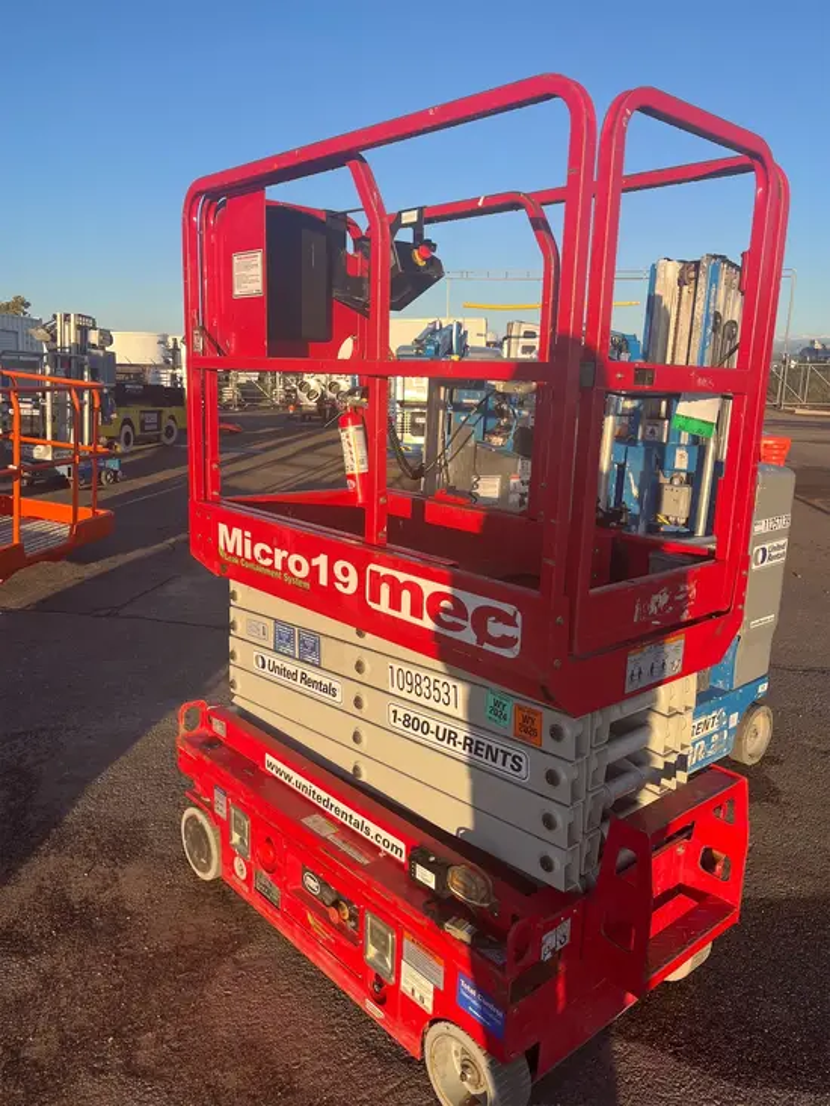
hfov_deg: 53.1
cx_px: 415
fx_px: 831
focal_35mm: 26
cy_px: 553
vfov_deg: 67.3
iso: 50
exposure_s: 1/1647
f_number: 1.6
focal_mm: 5.1
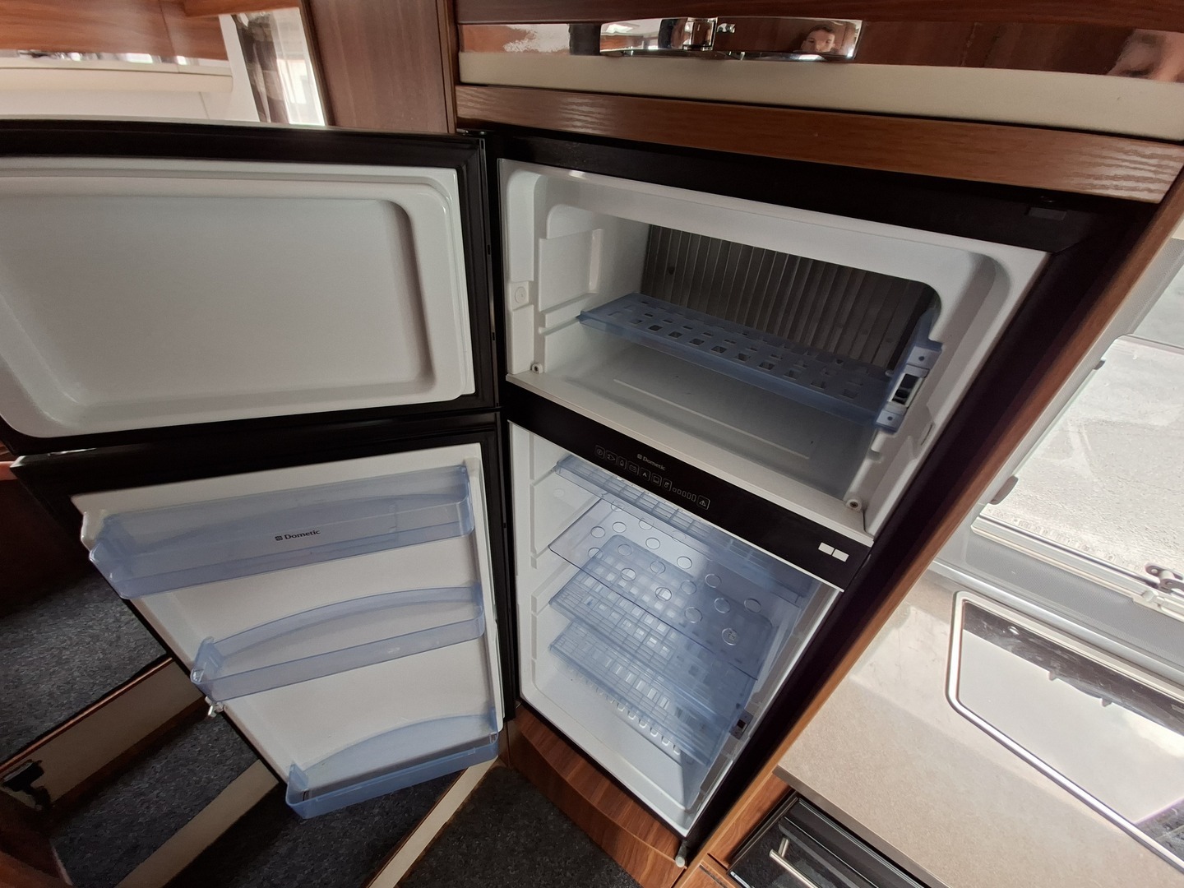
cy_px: 444
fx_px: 445
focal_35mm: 13
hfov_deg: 106.2
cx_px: 592
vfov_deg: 89.9
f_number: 2.2
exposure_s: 1/40
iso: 200
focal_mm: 1.74
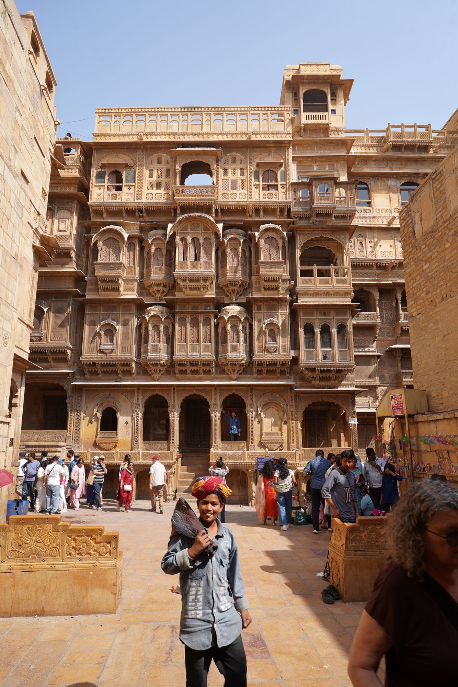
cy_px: 344
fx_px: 458
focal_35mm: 24
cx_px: 229
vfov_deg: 73.7
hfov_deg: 53.1
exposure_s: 1/100
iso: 100
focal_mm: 24
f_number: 11
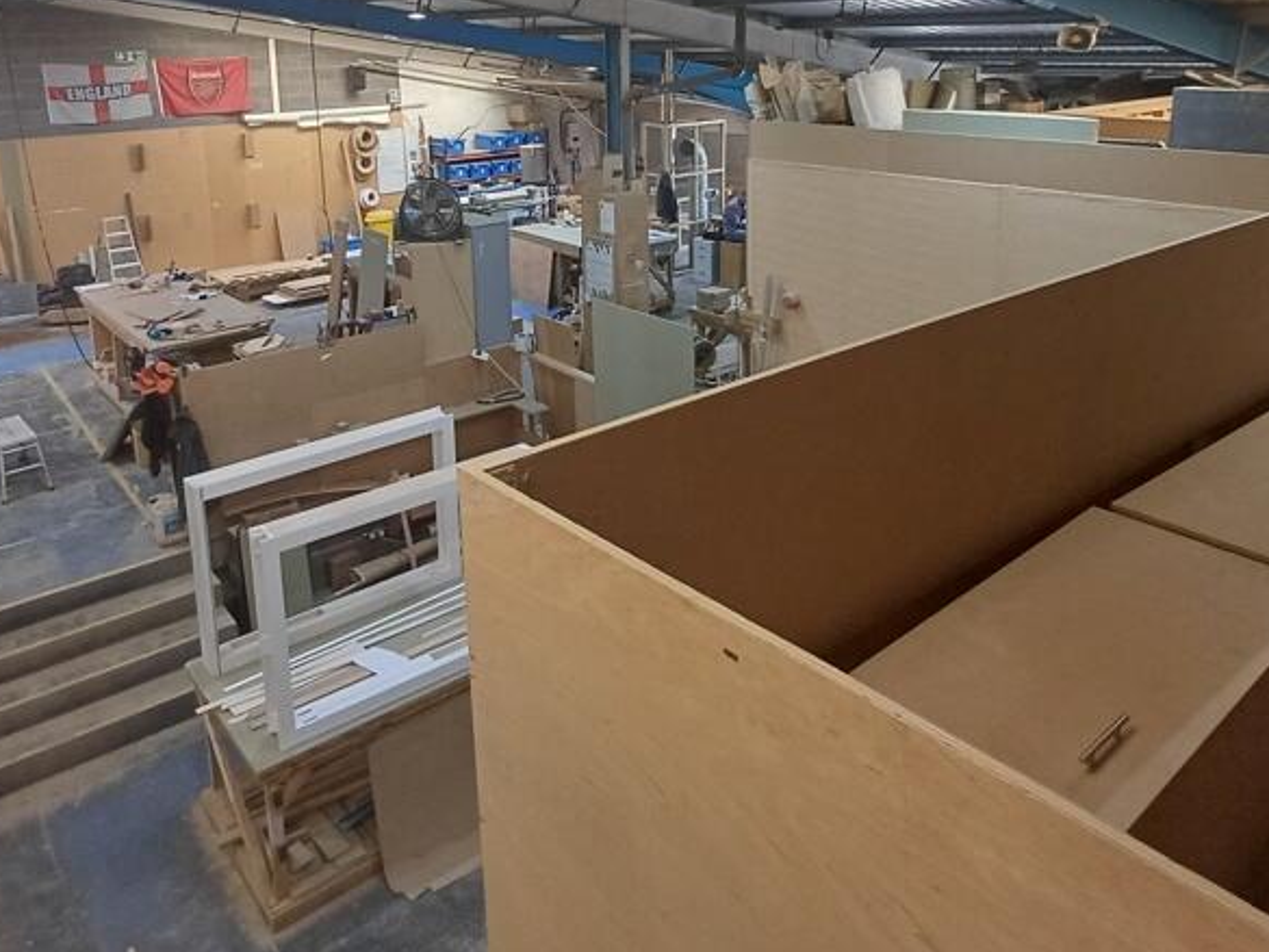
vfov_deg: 47.8
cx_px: 557
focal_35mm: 28
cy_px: 230
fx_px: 1027
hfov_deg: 63.2
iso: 125
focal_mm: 1.64
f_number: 2.2
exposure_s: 1/50
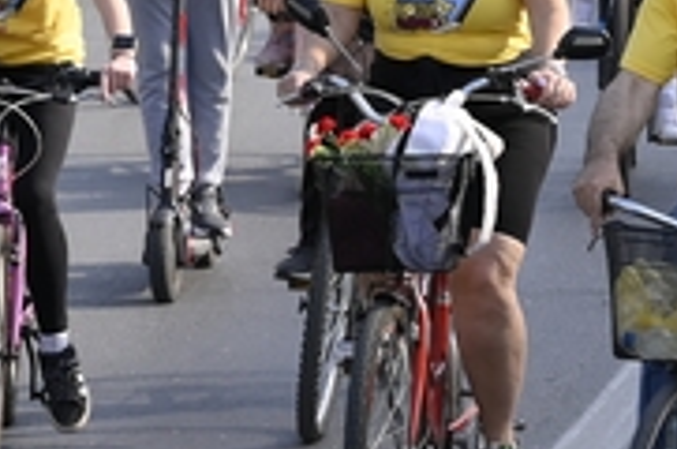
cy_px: -123
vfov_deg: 3.7
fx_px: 6871
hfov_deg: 5.6
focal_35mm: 366
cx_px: 767
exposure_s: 1/640
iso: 400
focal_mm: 70
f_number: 5.6
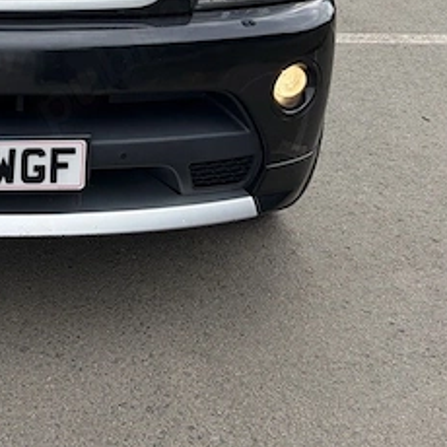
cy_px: 43
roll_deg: +0.5
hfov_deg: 26.1
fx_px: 877
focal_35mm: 60
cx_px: -64
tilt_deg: -15.7
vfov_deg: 27.5
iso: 64
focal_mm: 5.96
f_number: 1.6
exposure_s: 1/1953
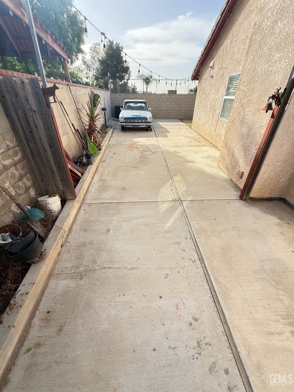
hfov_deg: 85.7
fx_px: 159
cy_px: 196
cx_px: 147
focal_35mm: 14
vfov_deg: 102.1
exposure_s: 1/664
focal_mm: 2.22
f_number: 2.2
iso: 64
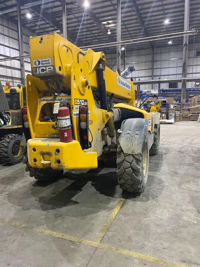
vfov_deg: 67.3
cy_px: 134
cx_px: 100
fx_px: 200
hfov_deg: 53.1
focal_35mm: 26
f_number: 1.8
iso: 400
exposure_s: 1/40
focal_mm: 4.25
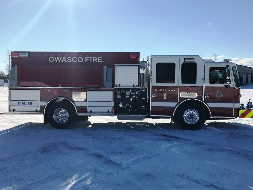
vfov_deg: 48.2
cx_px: 128
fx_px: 212
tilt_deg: -1.7
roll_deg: +0.9
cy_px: 94
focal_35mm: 29
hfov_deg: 61.7
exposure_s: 1/5650
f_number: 1.8
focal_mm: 3.99
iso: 20
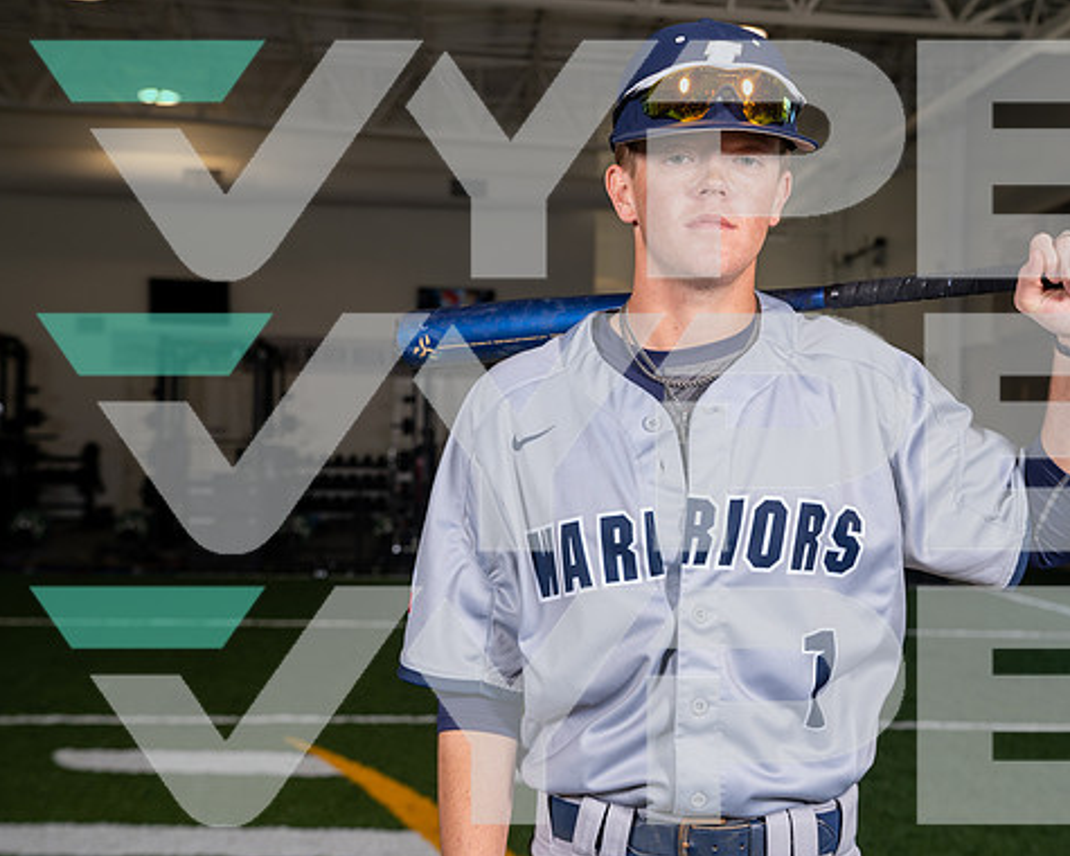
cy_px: 434
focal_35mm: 55
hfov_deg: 34.1
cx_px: 610
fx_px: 1742
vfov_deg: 27.6
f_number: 5.6
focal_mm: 48
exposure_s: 1/200
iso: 200
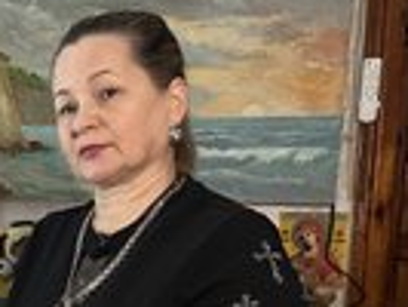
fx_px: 849
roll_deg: -0.3
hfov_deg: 24.1
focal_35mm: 72
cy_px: 341
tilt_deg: -9.4
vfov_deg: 19.6
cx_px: -101
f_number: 1.78
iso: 320
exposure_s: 1/60
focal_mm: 6.86
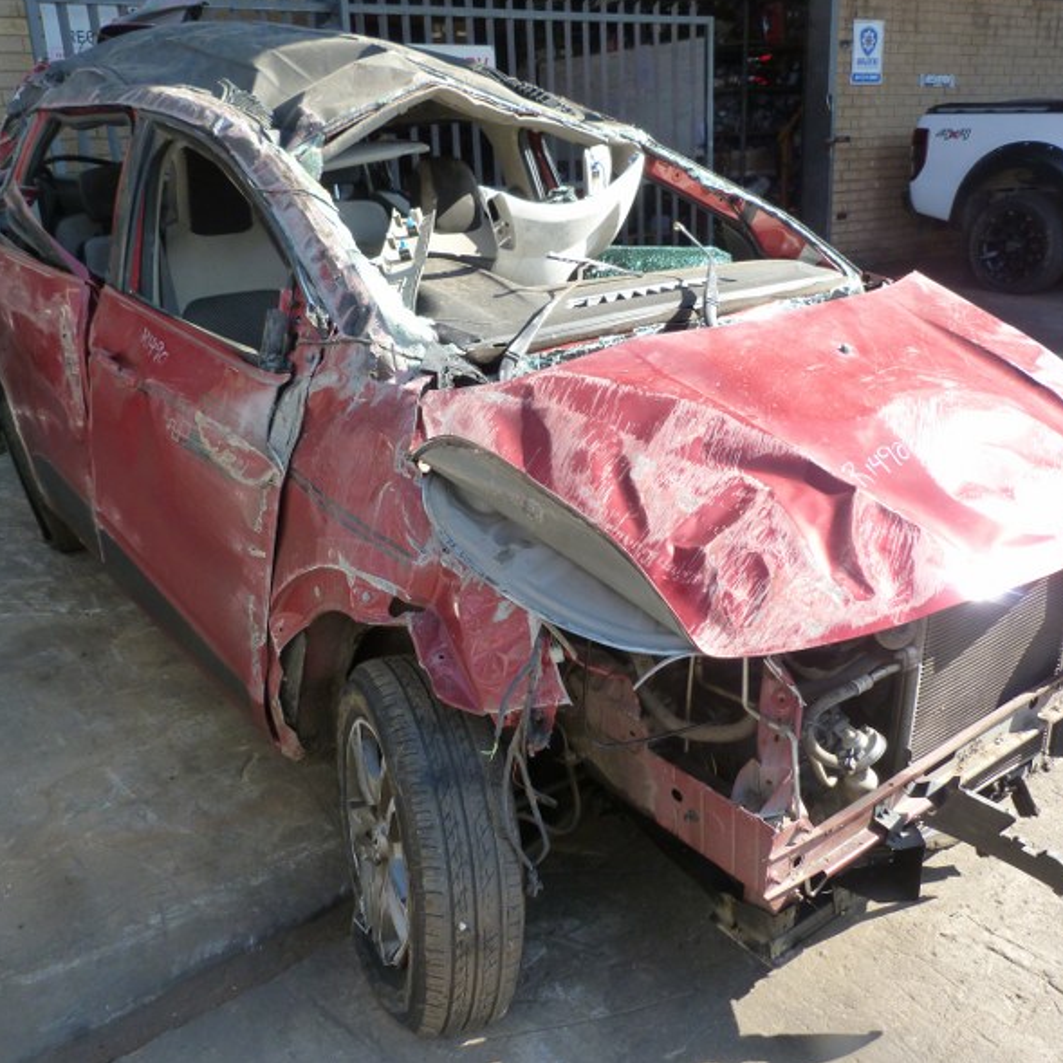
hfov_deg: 54.0
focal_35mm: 30
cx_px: 513
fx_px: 1042
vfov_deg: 54.0
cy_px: 529
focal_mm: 4.5
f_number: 4
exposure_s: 1/125
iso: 125
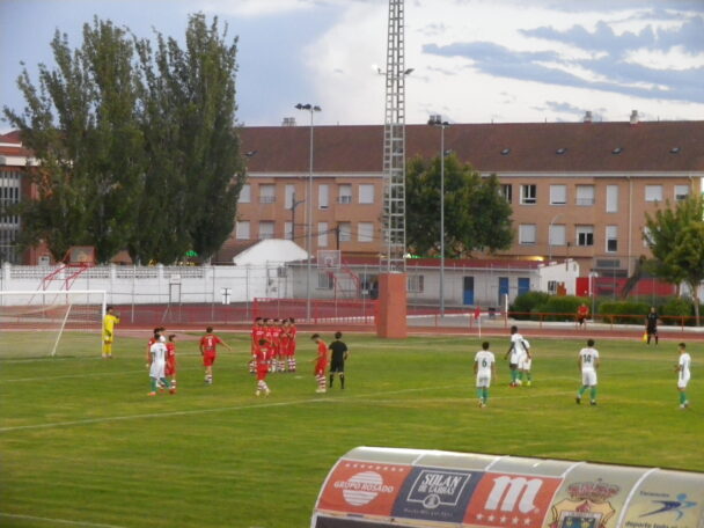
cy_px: 264
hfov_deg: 18.4
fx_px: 2176
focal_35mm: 107
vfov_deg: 13.8
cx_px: 352
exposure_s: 1/30
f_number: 5.1
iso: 640
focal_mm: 19.1
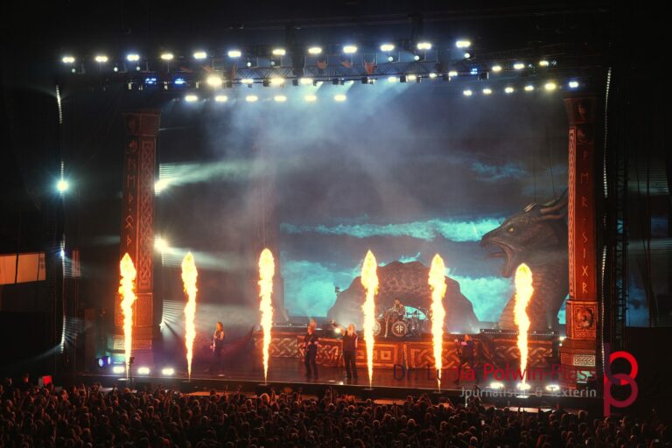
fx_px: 1624
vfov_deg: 15.7
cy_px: 224
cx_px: 336
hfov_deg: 23.4
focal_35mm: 87
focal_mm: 58
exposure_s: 1/160
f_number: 4.5
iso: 500
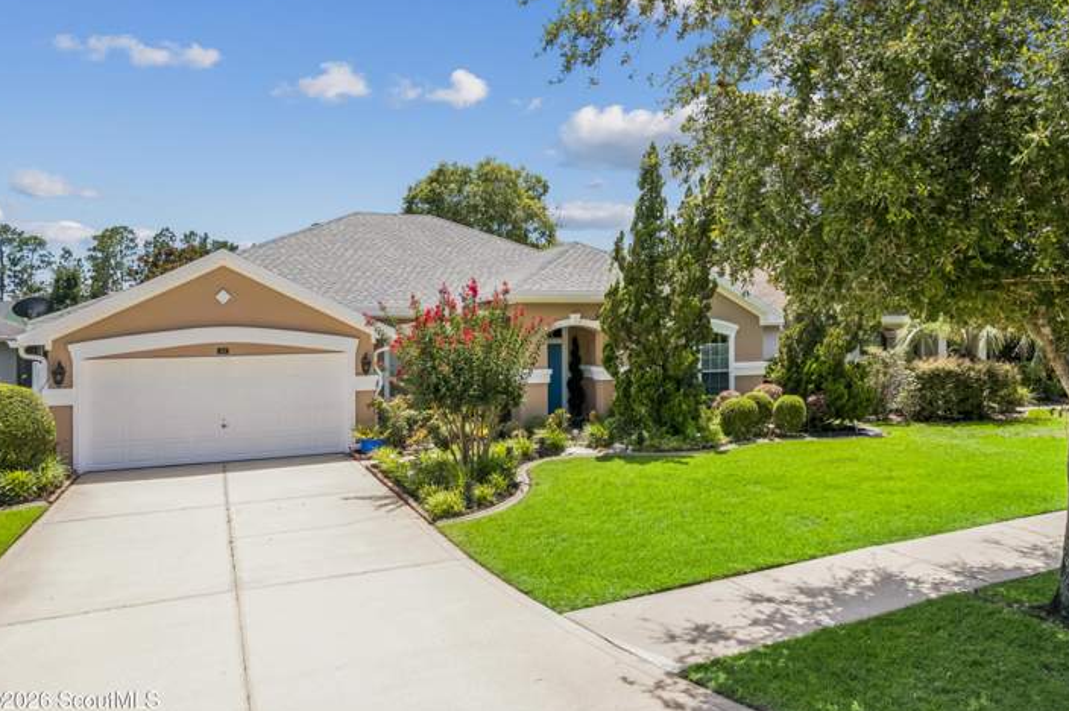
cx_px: 591
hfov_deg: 71.4
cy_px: 331
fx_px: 742
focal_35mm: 25
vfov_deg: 51.2
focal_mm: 8.38
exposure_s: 1/320
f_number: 2.8
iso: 100
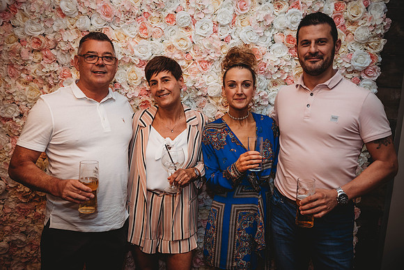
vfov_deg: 41.1
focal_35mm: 32
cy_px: 135
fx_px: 359
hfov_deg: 58.7
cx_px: 202
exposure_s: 1/100
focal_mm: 32
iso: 400
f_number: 4
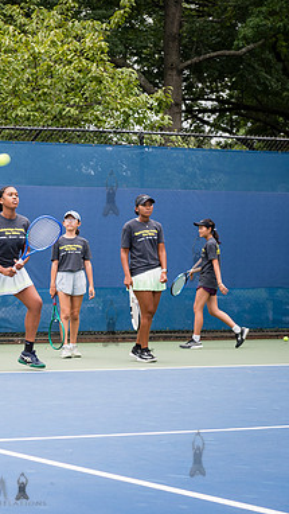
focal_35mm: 108
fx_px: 1471
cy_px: 319
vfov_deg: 19.8
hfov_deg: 11.0
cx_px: -85
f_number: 4.5
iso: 400
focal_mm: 55
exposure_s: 1/500
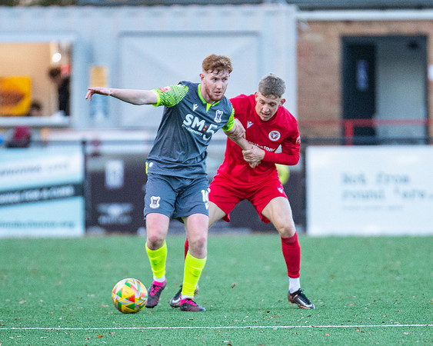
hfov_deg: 2.6
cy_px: 197
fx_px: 9439
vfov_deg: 2.1
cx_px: 242
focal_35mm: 737
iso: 2500
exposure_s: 1/1250
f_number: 2.8
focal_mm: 300
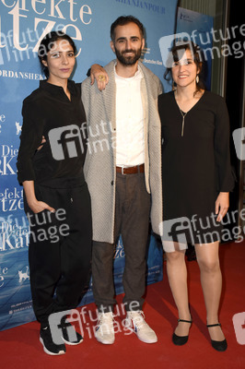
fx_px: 460
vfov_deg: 43.6
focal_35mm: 45
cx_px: 122
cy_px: 184
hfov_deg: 29.8
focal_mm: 30
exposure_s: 1/160
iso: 500
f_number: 8
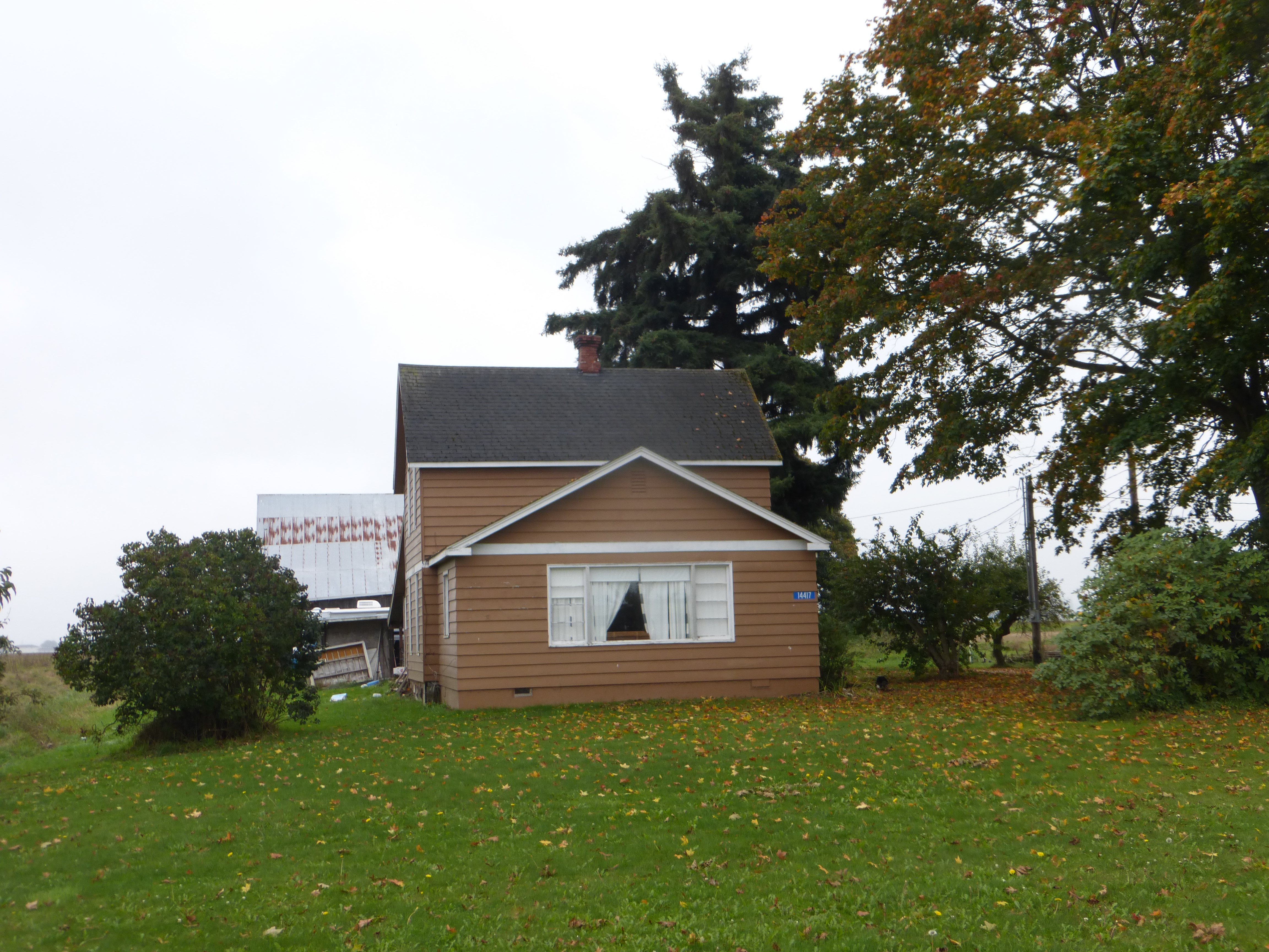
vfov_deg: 36.8
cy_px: 476
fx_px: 1430
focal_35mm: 39
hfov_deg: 47.9
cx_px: 634
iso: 100
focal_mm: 6.9
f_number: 3.9
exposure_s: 1/125
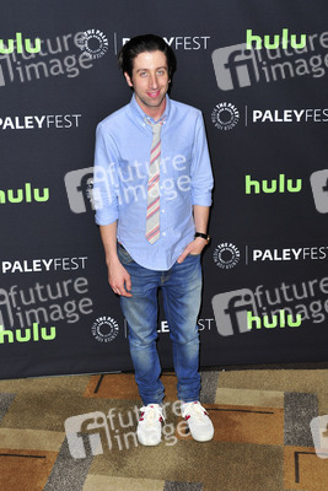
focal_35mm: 50
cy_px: 246
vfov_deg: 39.6
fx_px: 683
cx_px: 164
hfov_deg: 27.0
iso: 500
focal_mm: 50
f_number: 4.5
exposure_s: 1/320
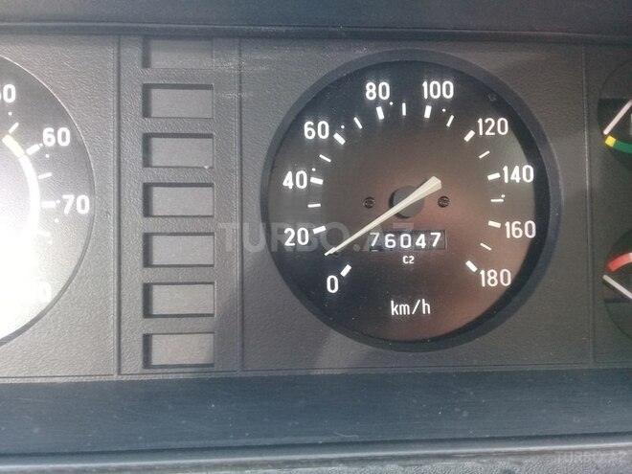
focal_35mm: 31
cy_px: 237
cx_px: 316
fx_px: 566
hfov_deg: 58.4
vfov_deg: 45.4
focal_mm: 3.3
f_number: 2.2
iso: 100
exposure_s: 1/33
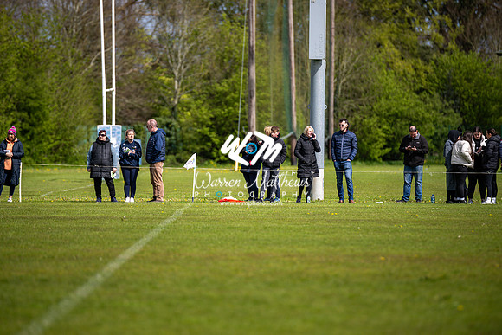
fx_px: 4184
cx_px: 251
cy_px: 168
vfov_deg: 4.6
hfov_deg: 6.9
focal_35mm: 300
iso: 250
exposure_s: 1/5000
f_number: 2.8
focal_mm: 300
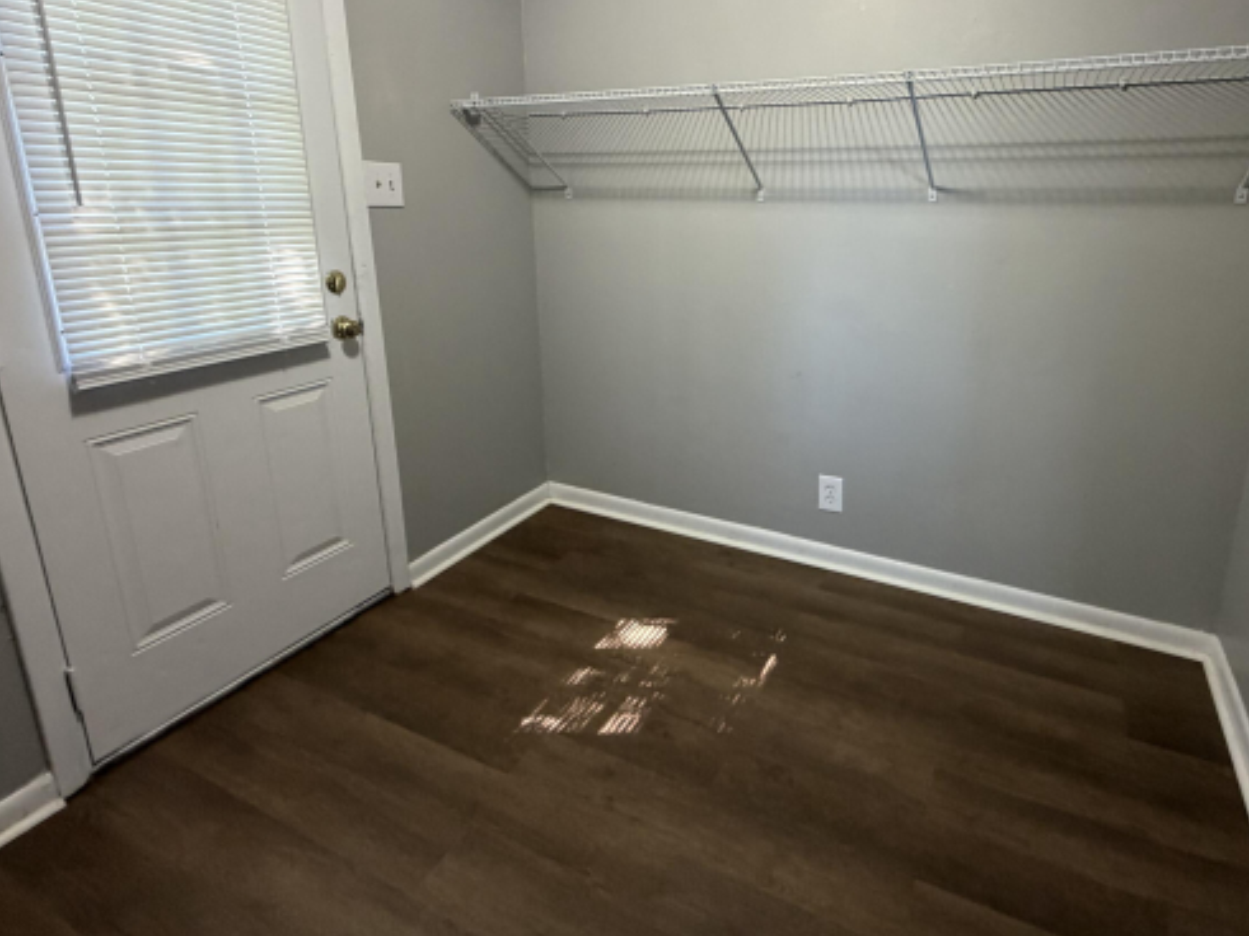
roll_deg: +0.7
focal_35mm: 19
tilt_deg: -12.8
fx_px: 685
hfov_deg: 84.0
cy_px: 351
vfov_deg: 67.6
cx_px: 726
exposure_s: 1/60
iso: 400
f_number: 2.2
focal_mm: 2.22
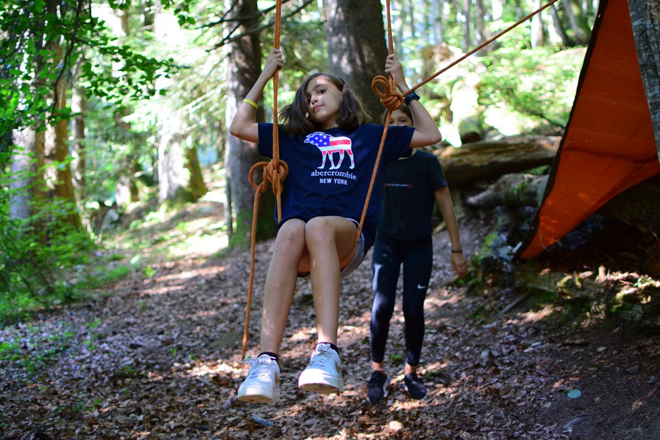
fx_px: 963
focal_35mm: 52
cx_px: 330
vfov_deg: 25.8
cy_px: 220
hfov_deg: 37.8
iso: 1000
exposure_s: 1/320
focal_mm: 35
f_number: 1.8
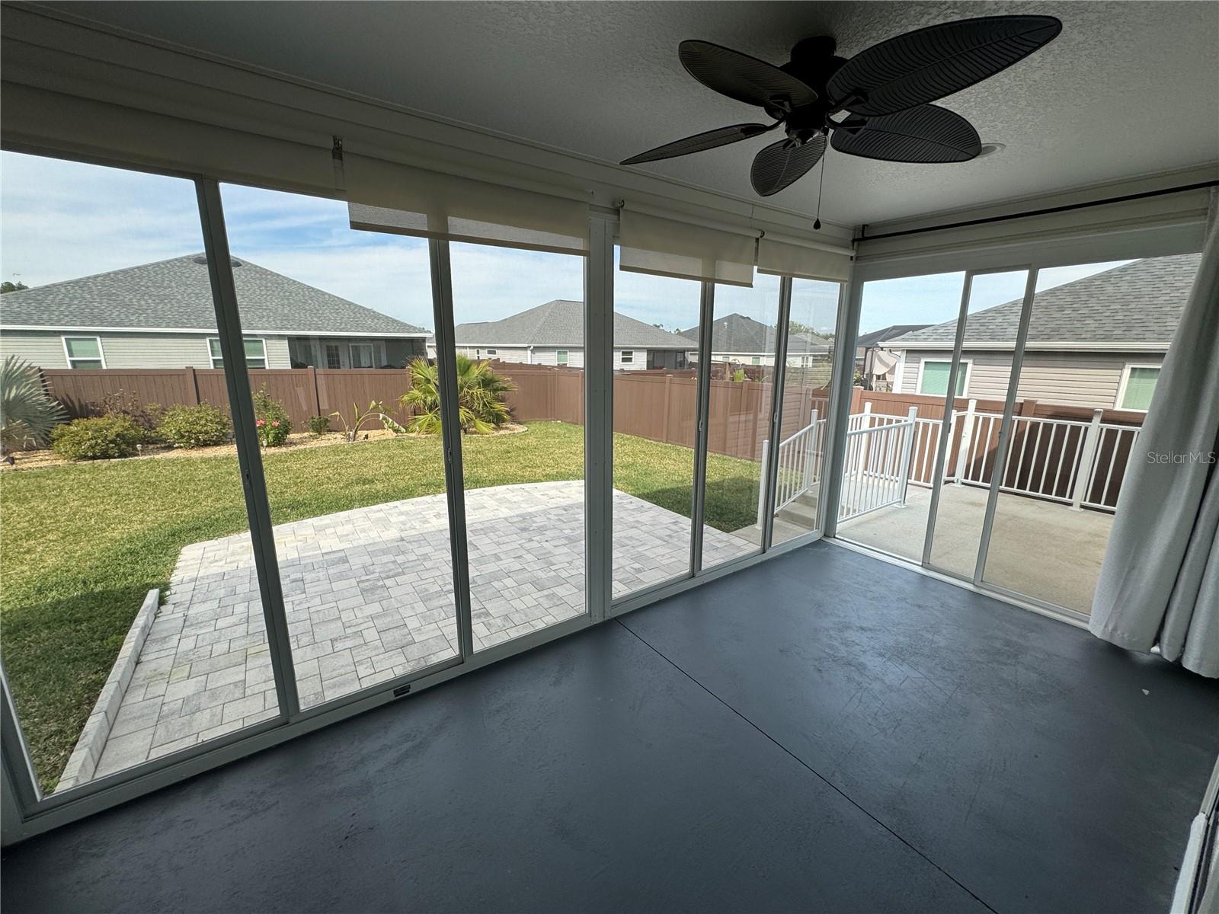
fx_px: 493
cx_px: 610
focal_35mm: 14
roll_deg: -2.0
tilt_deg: -14.9
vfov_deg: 85.7
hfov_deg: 102.1
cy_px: 457
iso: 50
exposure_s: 1/669
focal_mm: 2.22
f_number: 2.2
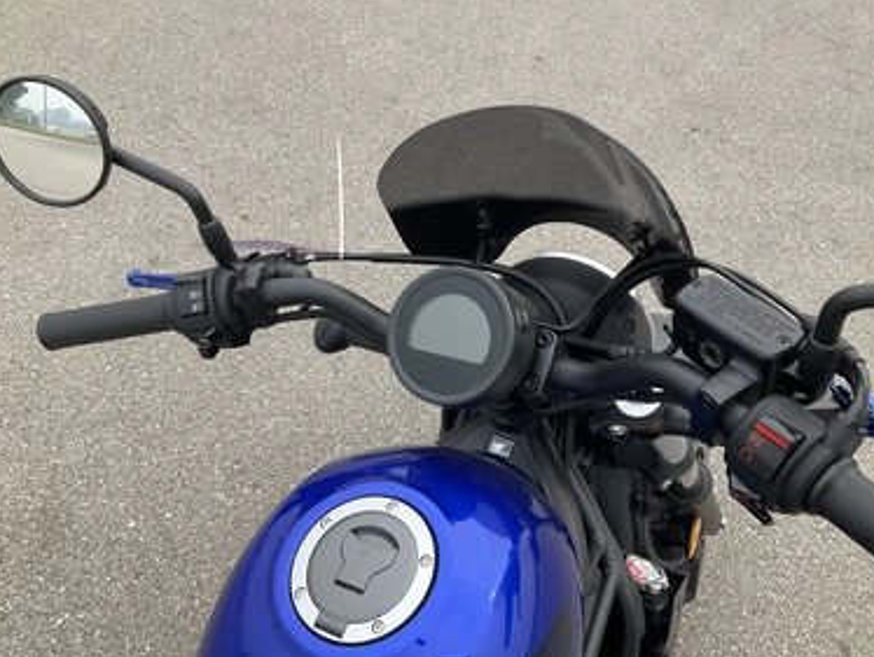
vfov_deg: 45.5
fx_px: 783
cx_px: 458
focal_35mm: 31
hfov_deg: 58.3
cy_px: 311
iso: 25
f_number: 1.8
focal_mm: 3
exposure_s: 1/728
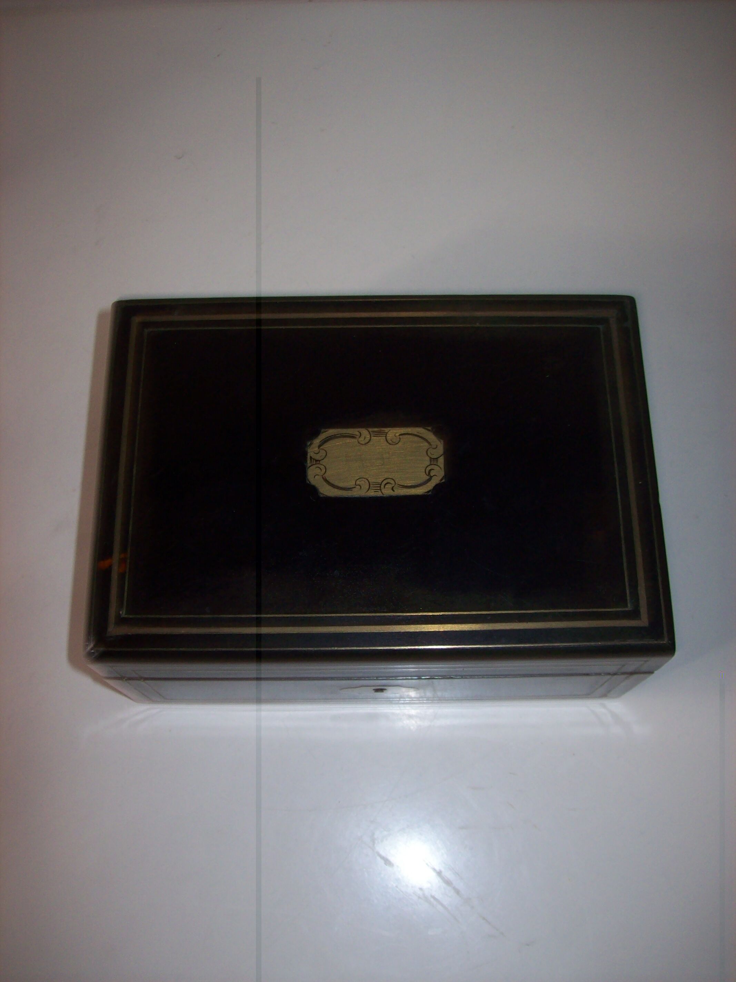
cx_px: 368
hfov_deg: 39.6
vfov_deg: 51.4
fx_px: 1021
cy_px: 491
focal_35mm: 36
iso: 80
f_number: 2.7
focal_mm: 6
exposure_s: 1/64
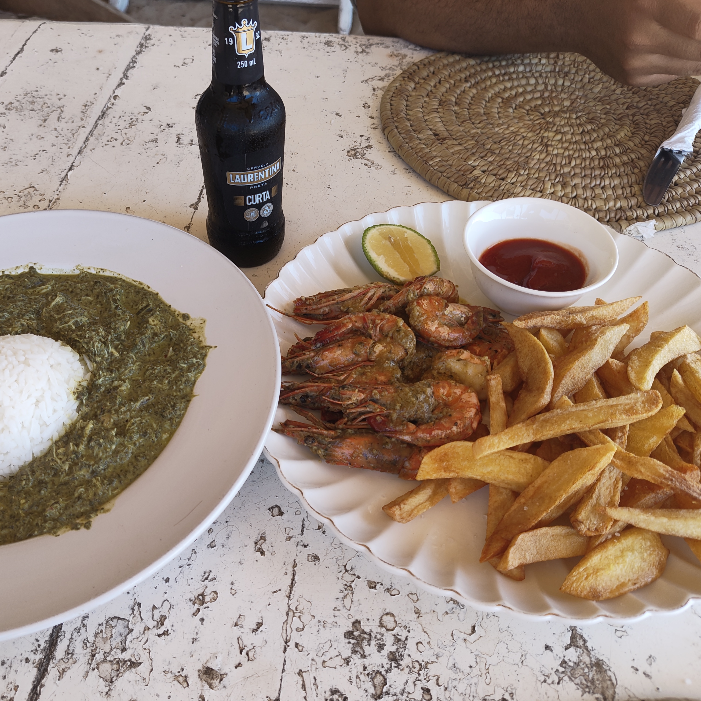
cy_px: 354
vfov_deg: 55.6
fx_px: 664
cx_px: 280
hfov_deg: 55.2
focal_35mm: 29
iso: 81
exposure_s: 1/100
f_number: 1.88
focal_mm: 5.56
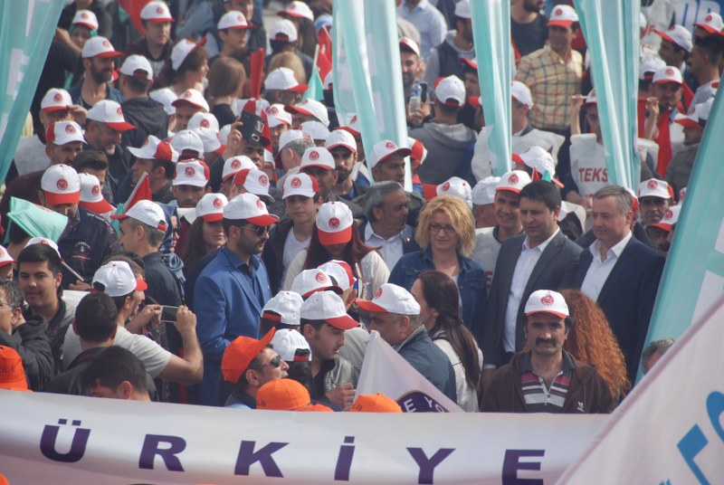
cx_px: 362
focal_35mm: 300
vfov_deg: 4.6
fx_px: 6042
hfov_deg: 6.9
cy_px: 242
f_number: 5.6
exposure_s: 1/640
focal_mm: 200
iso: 200
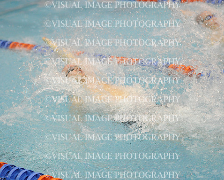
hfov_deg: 16.6
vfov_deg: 13.3
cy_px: 90
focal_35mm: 116
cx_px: 112
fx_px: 769
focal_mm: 102
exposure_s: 1/640
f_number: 2.8
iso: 8000
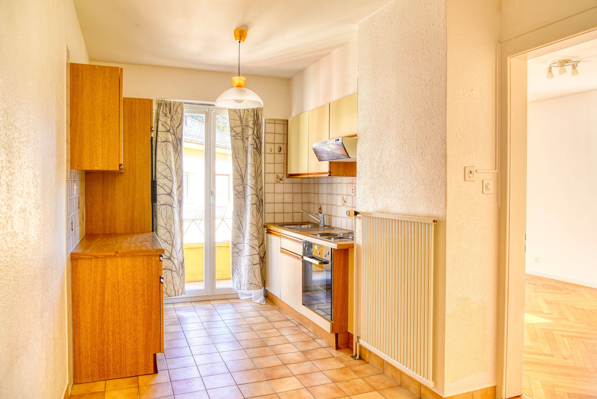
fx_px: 431
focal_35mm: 26
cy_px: 191
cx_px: 302
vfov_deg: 49.6
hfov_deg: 69.4
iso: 250
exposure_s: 1/250
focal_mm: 24
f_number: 8
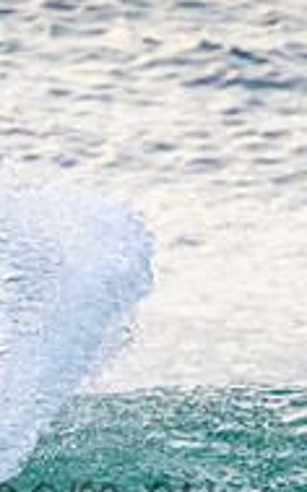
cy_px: 392
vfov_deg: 0.7
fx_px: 38918
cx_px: -181
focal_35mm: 2905
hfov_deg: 0.5
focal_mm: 800
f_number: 11
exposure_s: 1/2000
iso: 7200
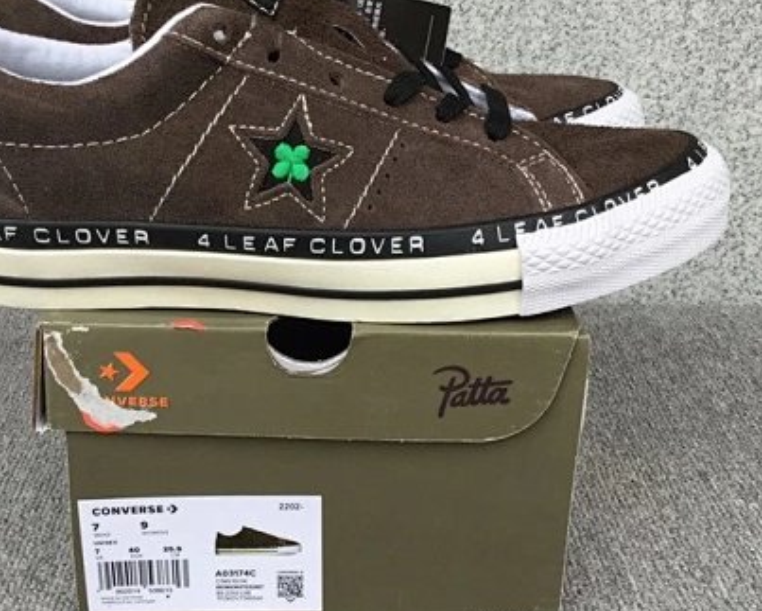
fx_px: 1083
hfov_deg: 38.7
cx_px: 325
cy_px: 288
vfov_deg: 31.5
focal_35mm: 48
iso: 25
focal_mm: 3.3
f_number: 2.4
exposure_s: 1/109
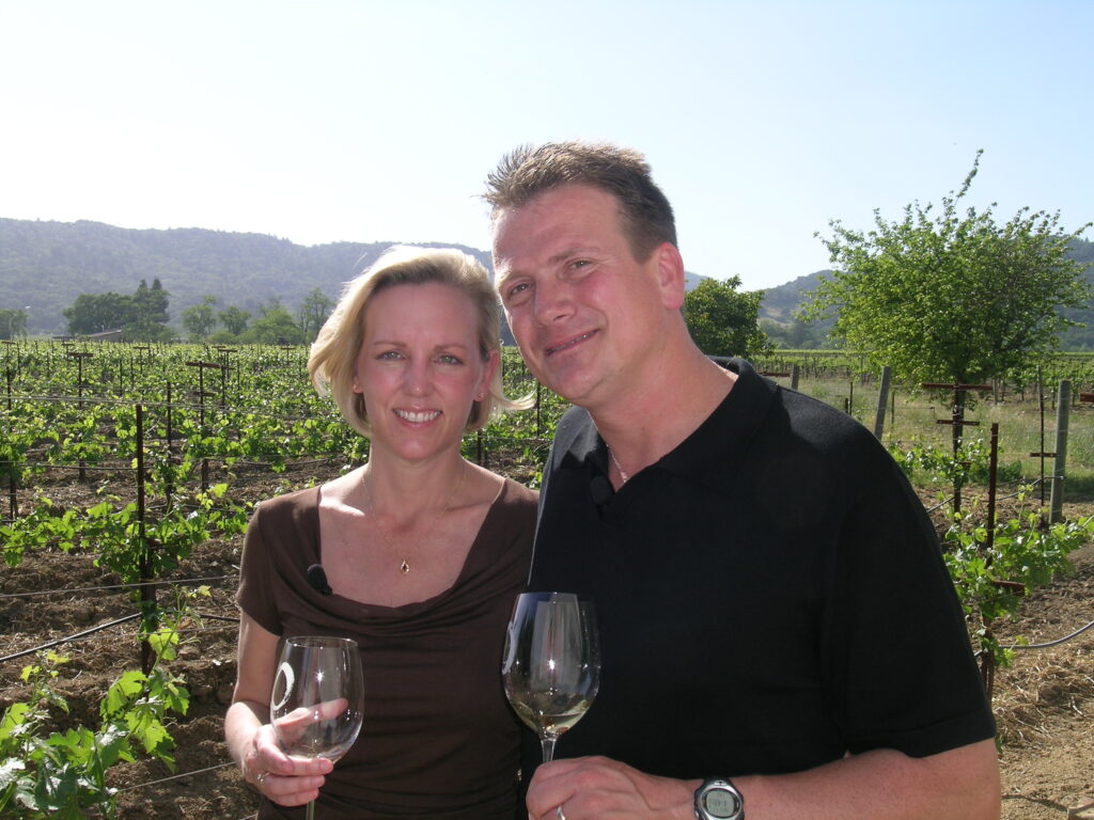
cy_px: 410
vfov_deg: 36.8
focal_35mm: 39
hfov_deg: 47.9
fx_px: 1233
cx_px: 547
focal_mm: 8
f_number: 7
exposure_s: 1/177
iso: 50
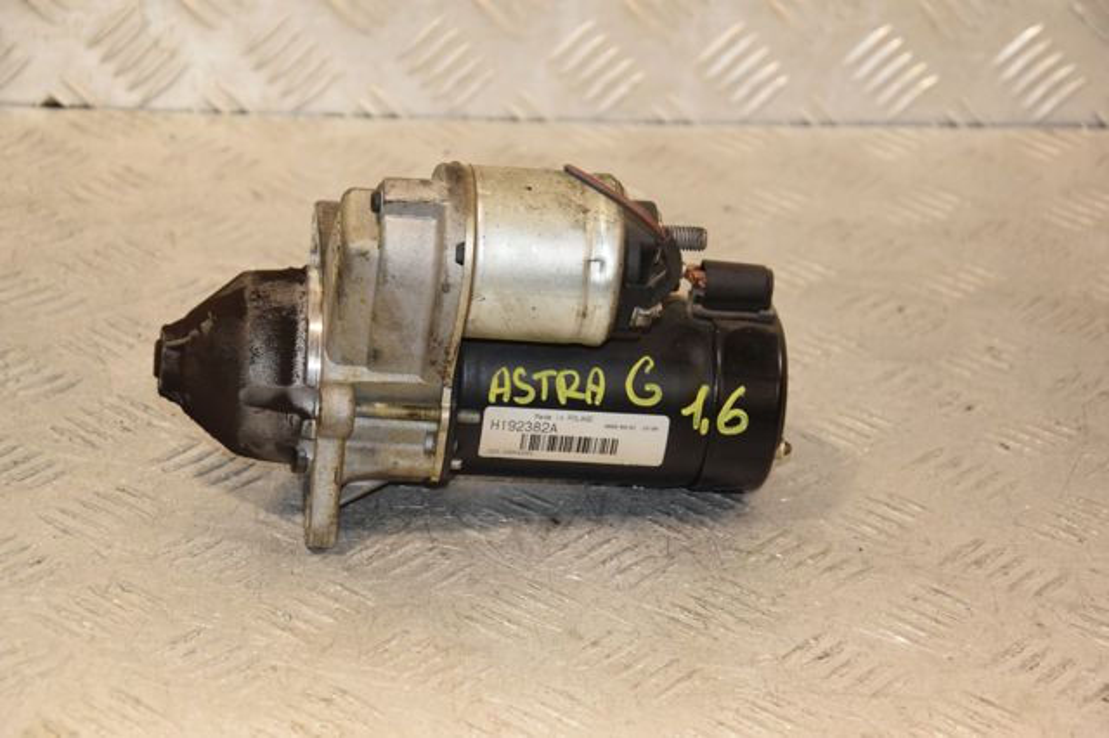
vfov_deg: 13.0
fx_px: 3233
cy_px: 369
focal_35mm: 105
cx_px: 554
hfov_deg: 19.5
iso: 1600
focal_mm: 70
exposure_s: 1/200
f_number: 5.6
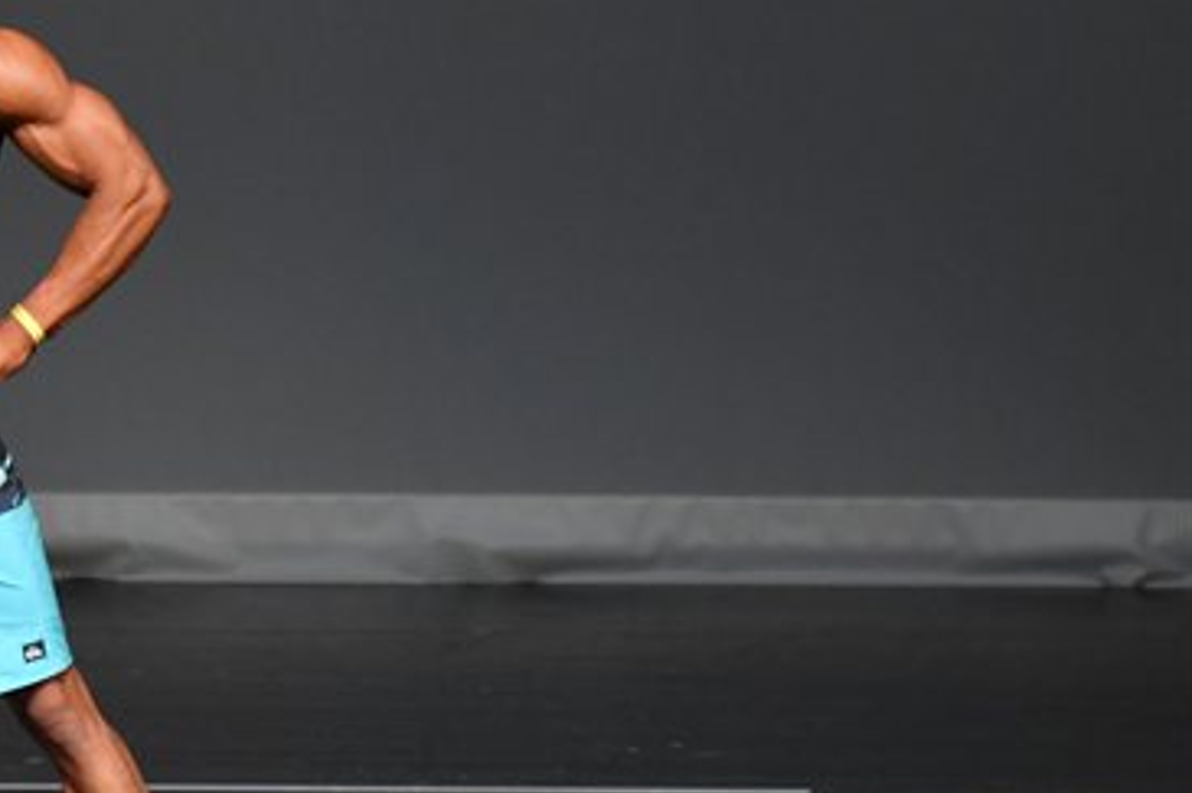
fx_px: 21081
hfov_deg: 3.2
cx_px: -70
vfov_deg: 2.2
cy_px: 362
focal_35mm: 637
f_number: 5.6
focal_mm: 200
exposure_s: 1/400
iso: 2500
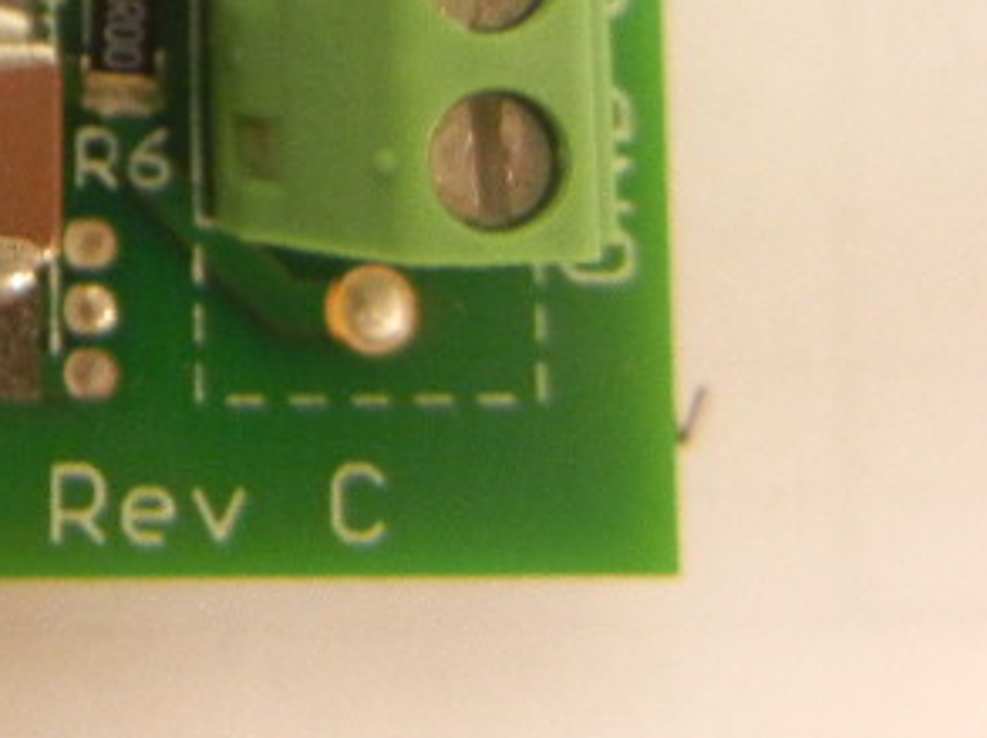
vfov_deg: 13.3
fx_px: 2990
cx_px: -259
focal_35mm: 105
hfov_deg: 17.7
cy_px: -371
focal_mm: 5.4
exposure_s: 1/30
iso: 376
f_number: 3.5
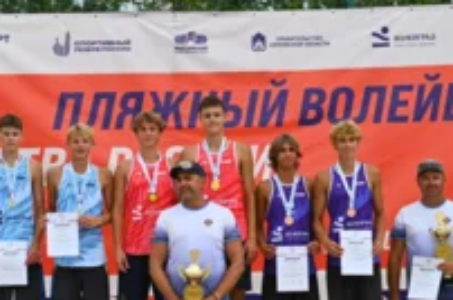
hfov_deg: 16.4
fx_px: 1570
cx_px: 175
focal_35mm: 125
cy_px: 201
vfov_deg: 10.9
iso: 100
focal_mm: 63
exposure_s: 1/1600
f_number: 4
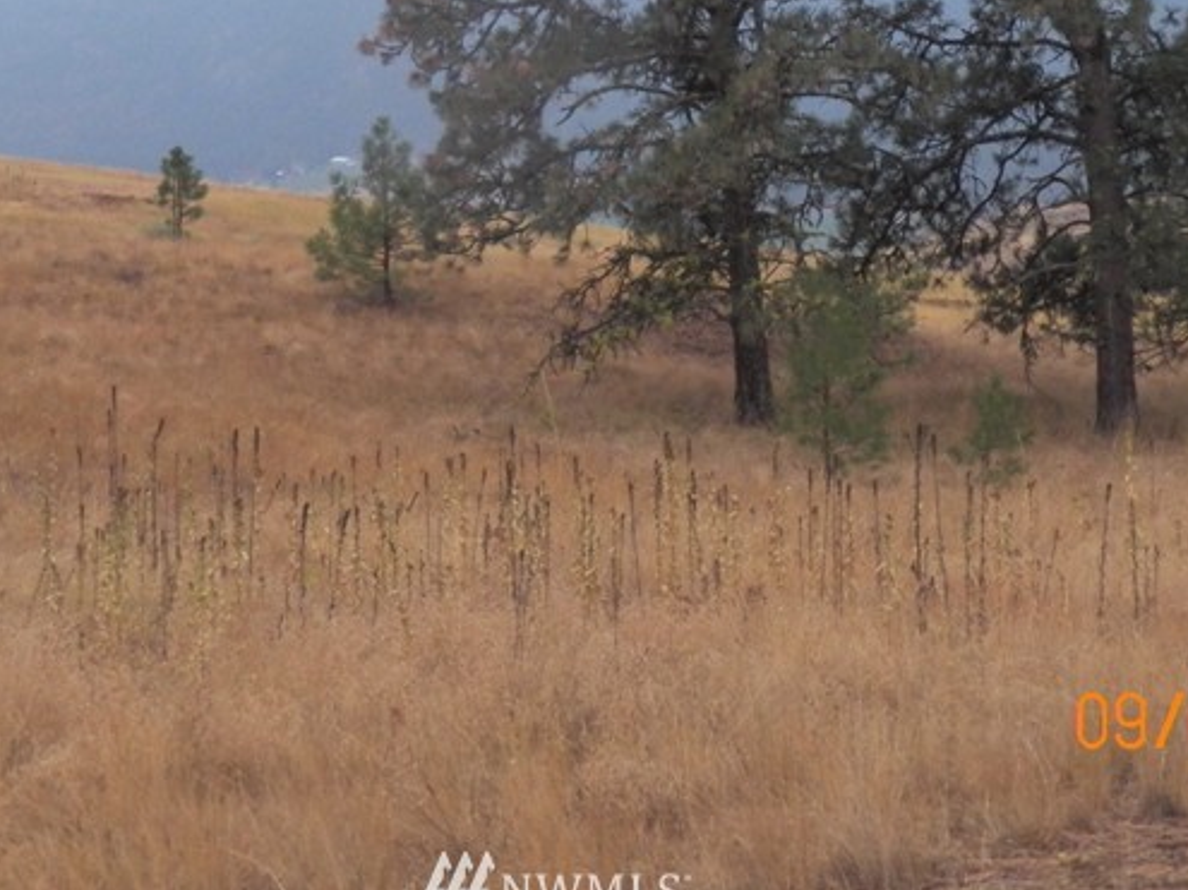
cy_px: 50
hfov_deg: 21.5
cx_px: 557
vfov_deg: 16.0
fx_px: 3122
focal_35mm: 91
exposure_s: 1/160
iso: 125
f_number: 3.2
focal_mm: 7.9
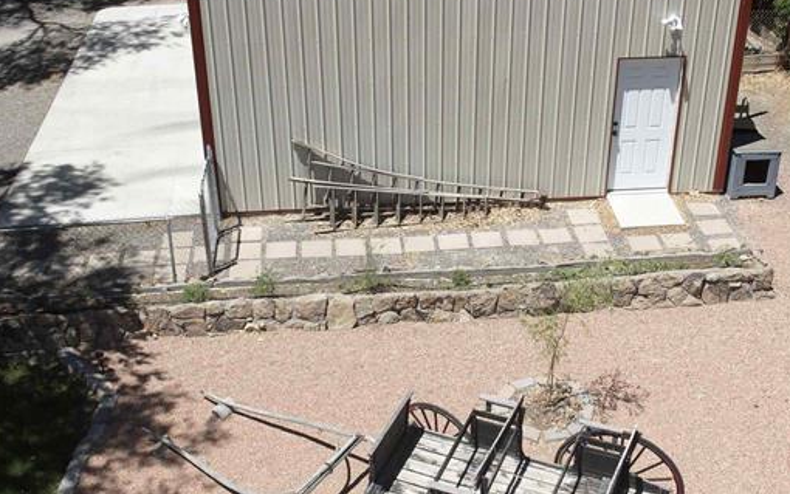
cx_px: 440
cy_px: 273
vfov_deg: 25.3
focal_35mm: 51
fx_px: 1098
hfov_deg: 39.5
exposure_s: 1/50
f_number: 2.8
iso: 100
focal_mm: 12.29
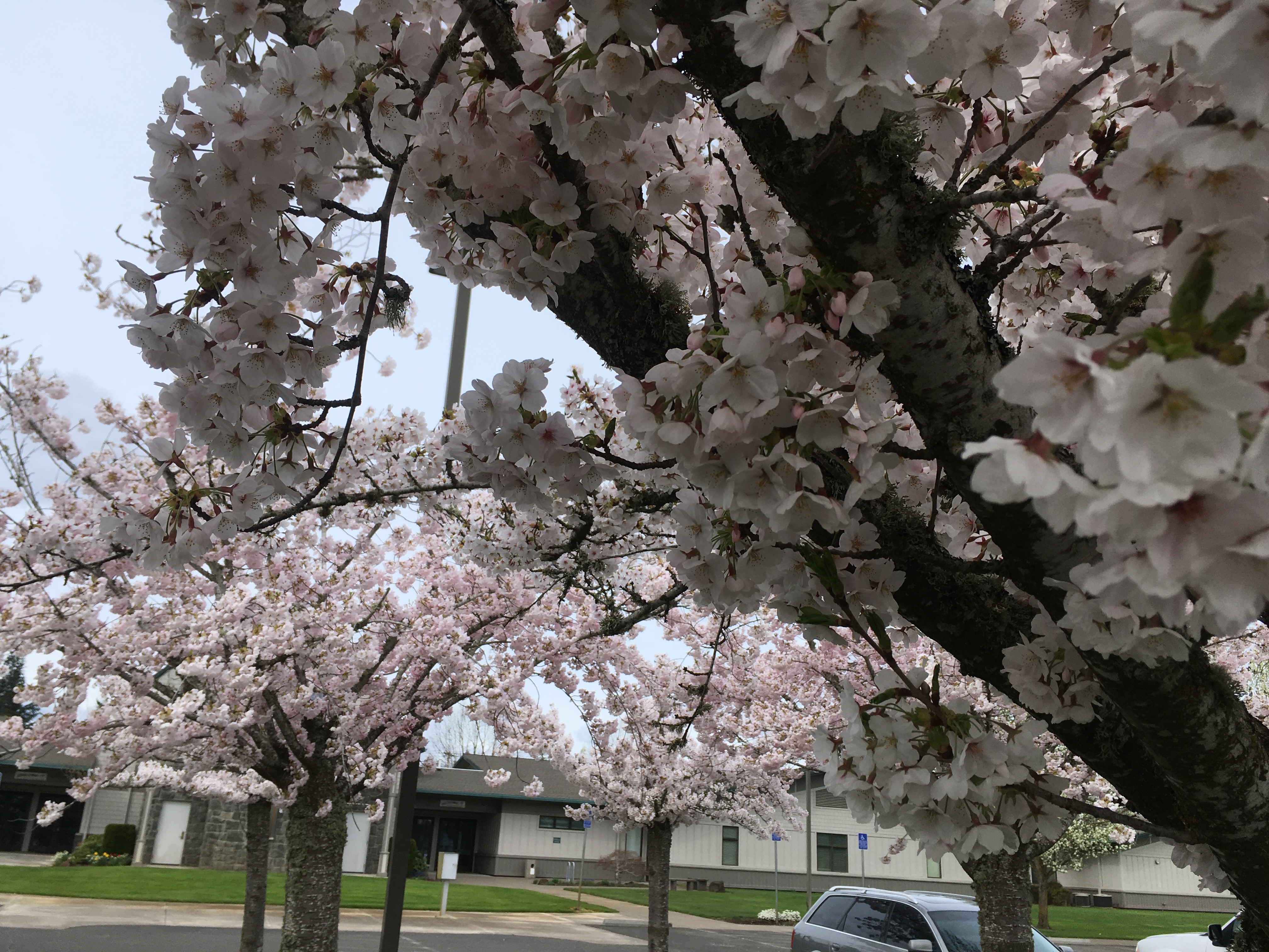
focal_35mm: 29
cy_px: 476
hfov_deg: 61.7
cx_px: 634
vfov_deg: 48.2
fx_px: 1063
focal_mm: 4.15
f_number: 2.2
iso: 25
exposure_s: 1/1115
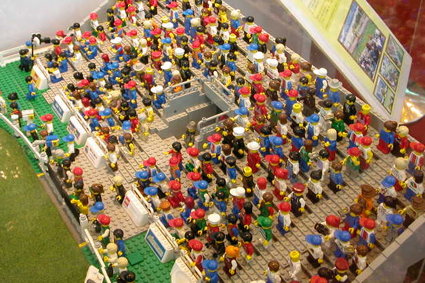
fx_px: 614
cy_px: 133
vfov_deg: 26.0
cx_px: 212
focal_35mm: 52
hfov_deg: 38.2
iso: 173
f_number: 3.2
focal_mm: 7.5
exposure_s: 1/26.2
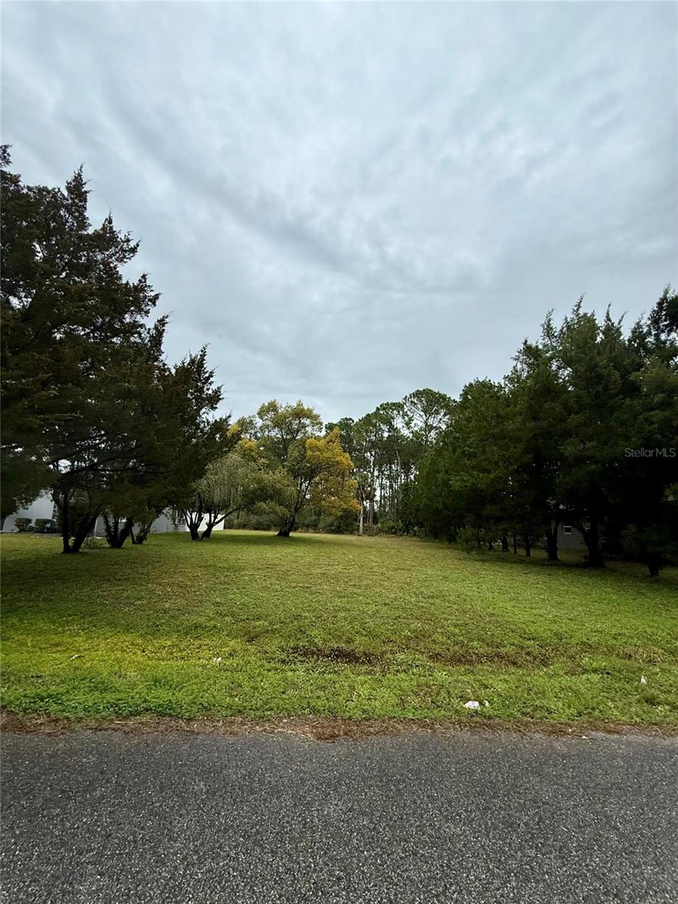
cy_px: 452
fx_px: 366
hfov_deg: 85.7
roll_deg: -3.0
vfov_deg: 102.1
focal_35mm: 14
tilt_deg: +11.9
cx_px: 339
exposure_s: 1/1105
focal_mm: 2.22
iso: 50
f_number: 2.2
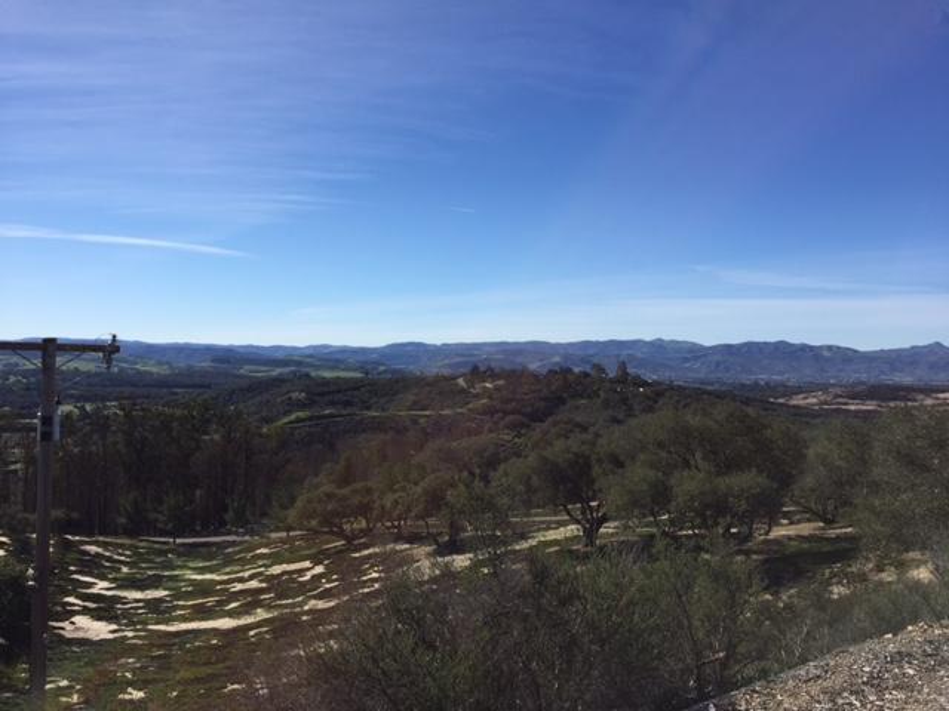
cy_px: 356
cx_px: 474
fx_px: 795
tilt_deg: -0.8
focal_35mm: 29
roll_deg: -1.4
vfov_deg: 48.2
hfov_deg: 61.7
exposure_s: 1/2825
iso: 32
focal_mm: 4.15
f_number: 2.2
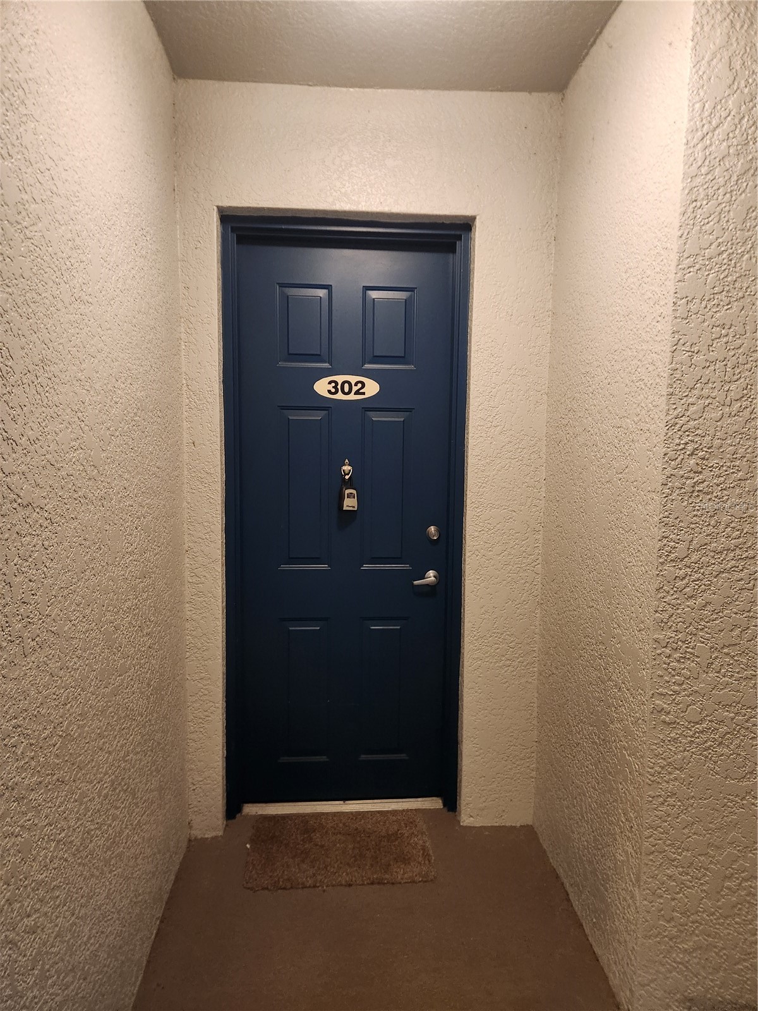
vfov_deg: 73.9
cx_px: 379
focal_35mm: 23
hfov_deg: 58.9
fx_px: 672
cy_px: 506
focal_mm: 5.4
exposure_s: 1/120
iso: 800
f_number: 1.8
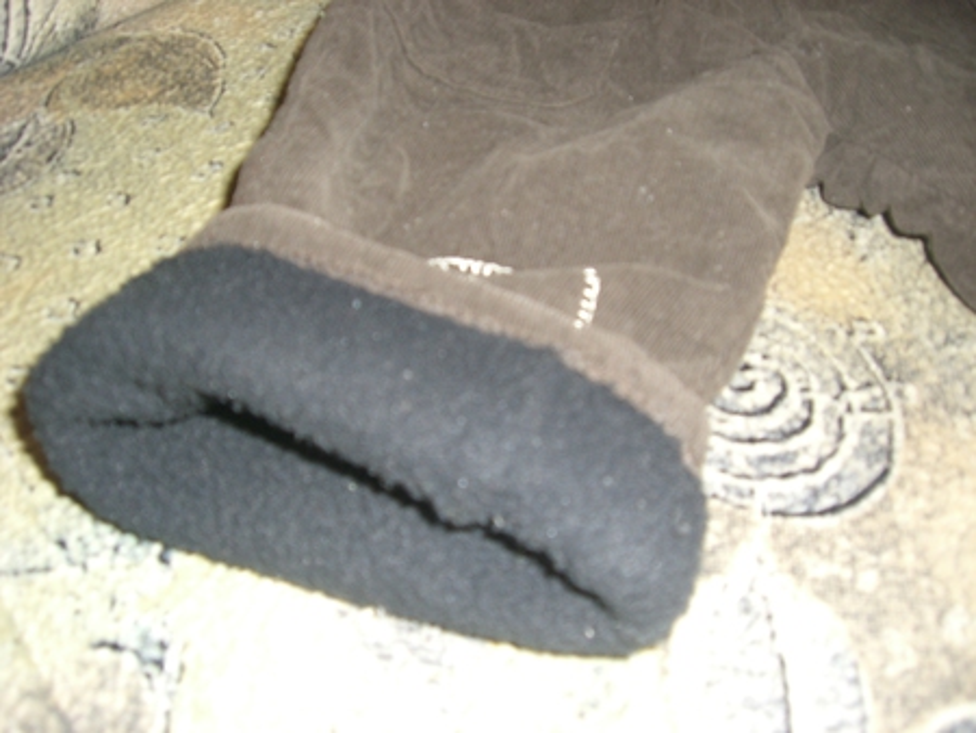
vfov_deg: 37.8
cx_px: 488
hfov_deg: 49.0
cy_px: 366
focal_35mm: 38
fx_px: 1072
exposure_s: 1/60
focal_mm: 6.2
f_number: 2.7
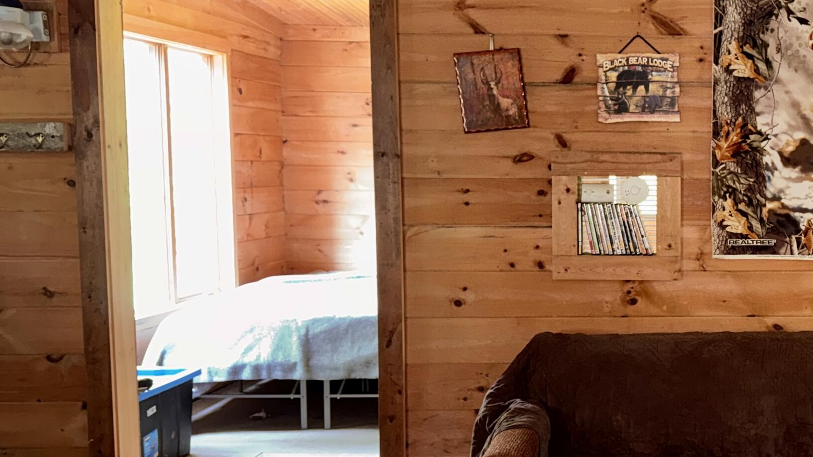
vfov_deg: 24.9
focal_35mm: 48
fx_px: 1035
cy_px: 254
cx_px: 735
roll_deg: -1.1
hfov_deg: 39.7
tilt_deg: -5.1
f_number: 1.78
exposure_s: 1/6
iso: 250
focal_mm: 6.76
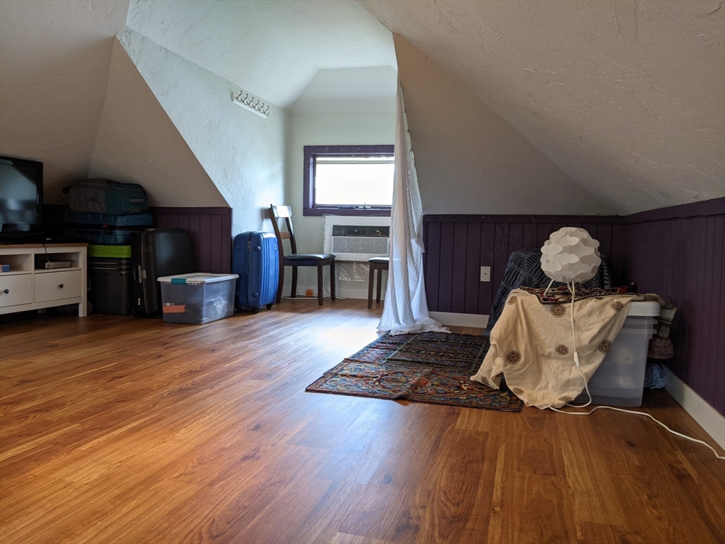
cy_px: 272
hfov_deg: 65.3
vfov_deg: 51.4
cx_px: 362
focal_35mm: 27
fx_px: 565
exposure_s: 1/24
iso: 89
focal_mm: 4.44
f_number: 1.8
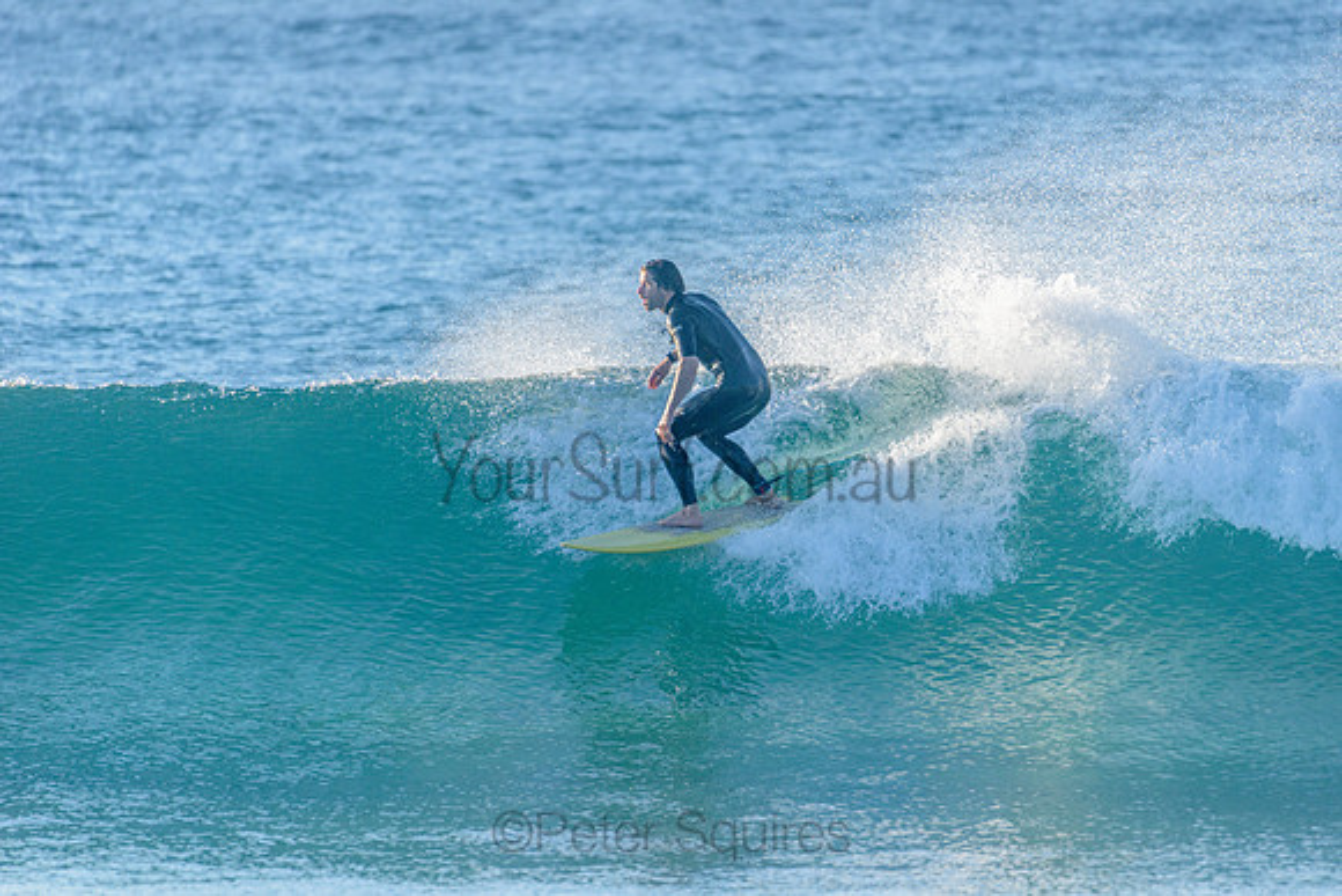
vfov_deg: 2.8
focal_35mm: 500
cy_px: 448
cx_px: 671
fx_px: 18642
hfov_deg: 4.1
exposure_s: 1/2000
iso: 400
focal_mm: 500
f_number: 5.6
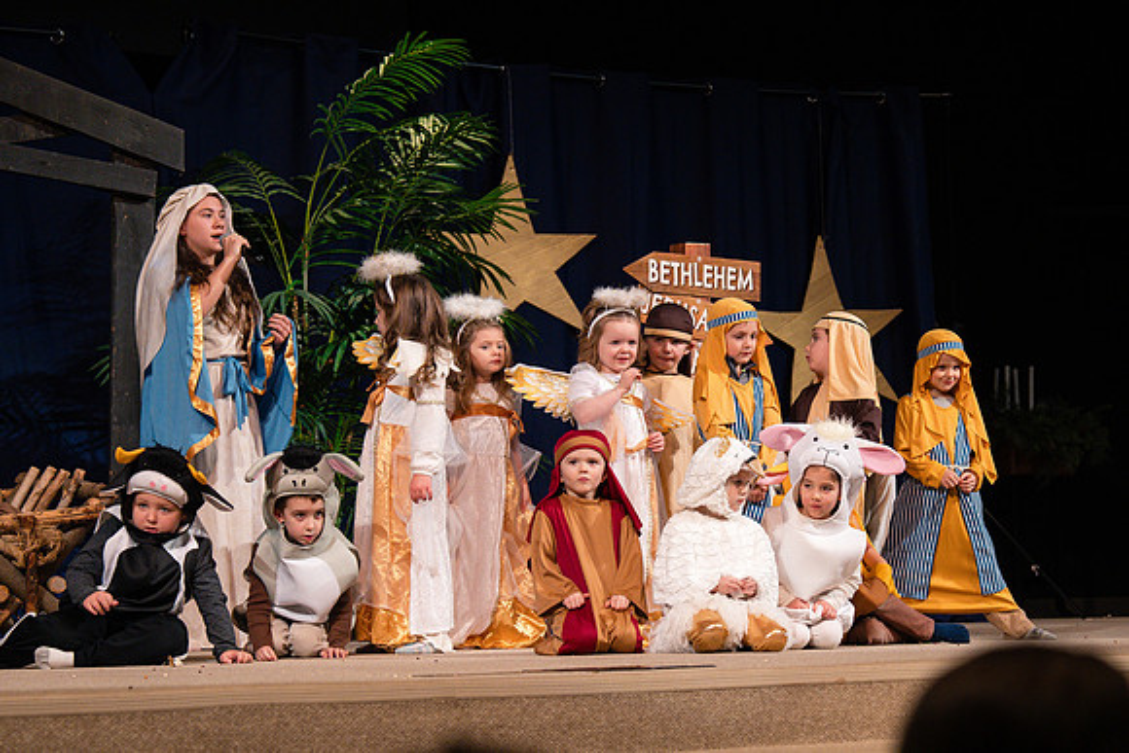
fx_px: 3307
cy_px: 472
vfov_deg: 13.0
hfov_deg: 19.3
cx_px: 818
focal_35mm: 105
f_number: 2.8
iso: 1000
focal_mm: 70
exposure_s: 1/640
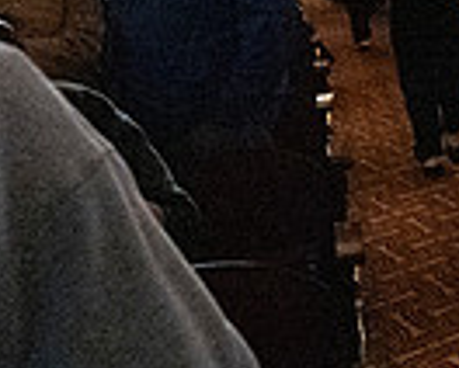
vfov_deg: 21.4
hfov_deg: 20.4
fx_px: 925
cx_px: 814
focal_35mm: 68
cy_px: -36
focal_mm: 16.5
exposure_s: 1/400
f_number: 4
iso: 40637
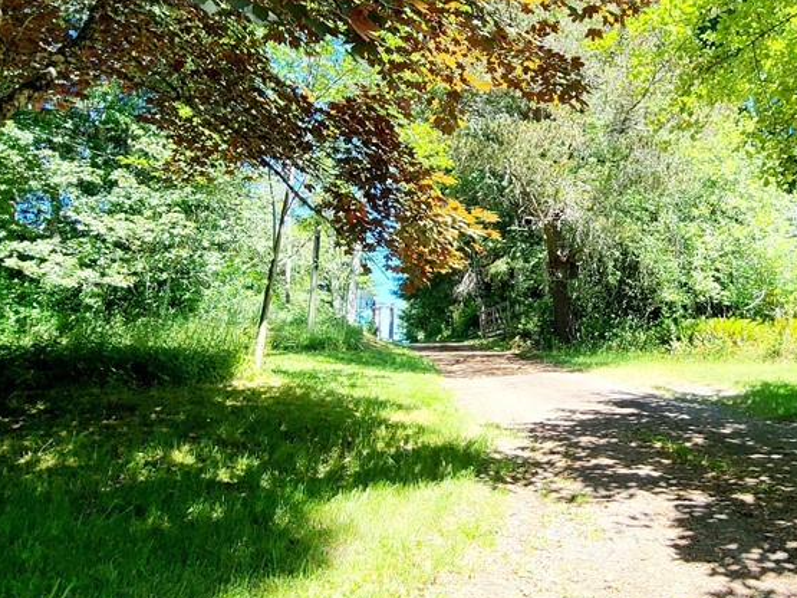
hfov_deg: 69.4
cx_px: 537
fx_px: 552
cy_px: 203
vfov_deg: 55.7
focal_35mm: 24
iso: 50
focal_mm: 2.2
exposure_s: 1/455
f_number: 2.2
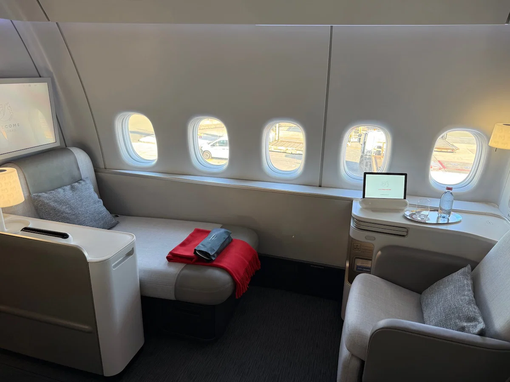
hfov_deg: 71.6
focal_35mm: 24
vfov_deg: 56.8
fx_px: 354
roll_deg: -2.0
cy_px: 191
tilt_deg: -17.1
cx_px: 255
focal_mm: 6.76
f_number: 1.78
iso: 125
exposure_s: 1/99
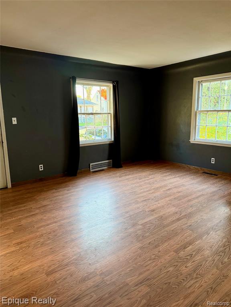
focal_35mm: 24
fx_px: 214
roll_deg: +1.0
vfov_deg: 71.6
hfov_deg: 56.8
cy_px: 154
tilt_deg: -10.3
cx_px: 116
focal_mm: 6.76
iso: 200
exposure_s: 1/83
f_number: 1.78
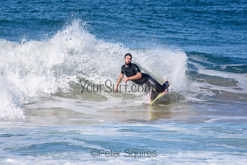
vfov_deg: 1.8
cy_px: 82
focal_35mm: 750
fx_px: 5147
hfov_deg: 2.7
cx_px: 124
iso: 560
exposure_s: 1/4000
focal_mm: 500
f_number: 5.6
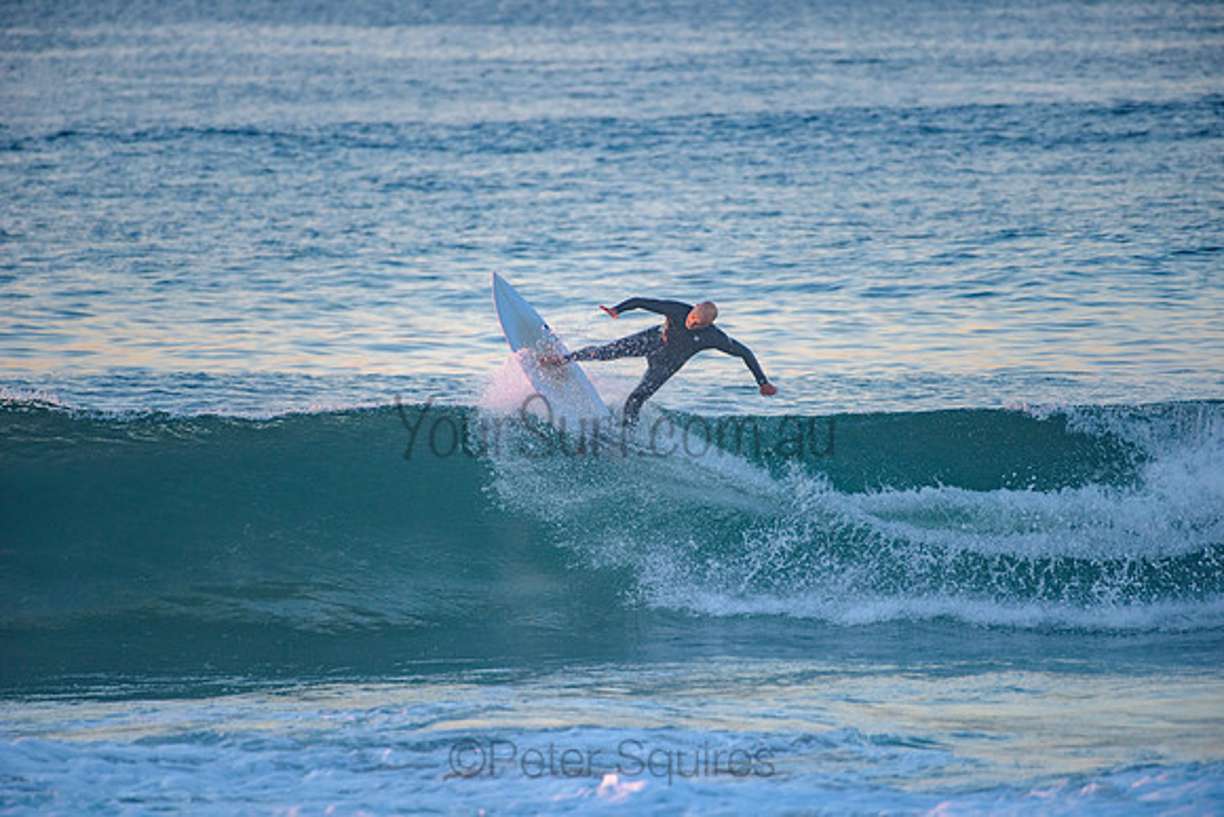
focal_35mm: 500
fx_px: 17003
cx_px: 612
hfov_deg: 4.1
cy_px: 408
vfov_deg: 2.8
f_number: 5.6
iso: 720
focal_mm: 500
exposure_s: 1/400
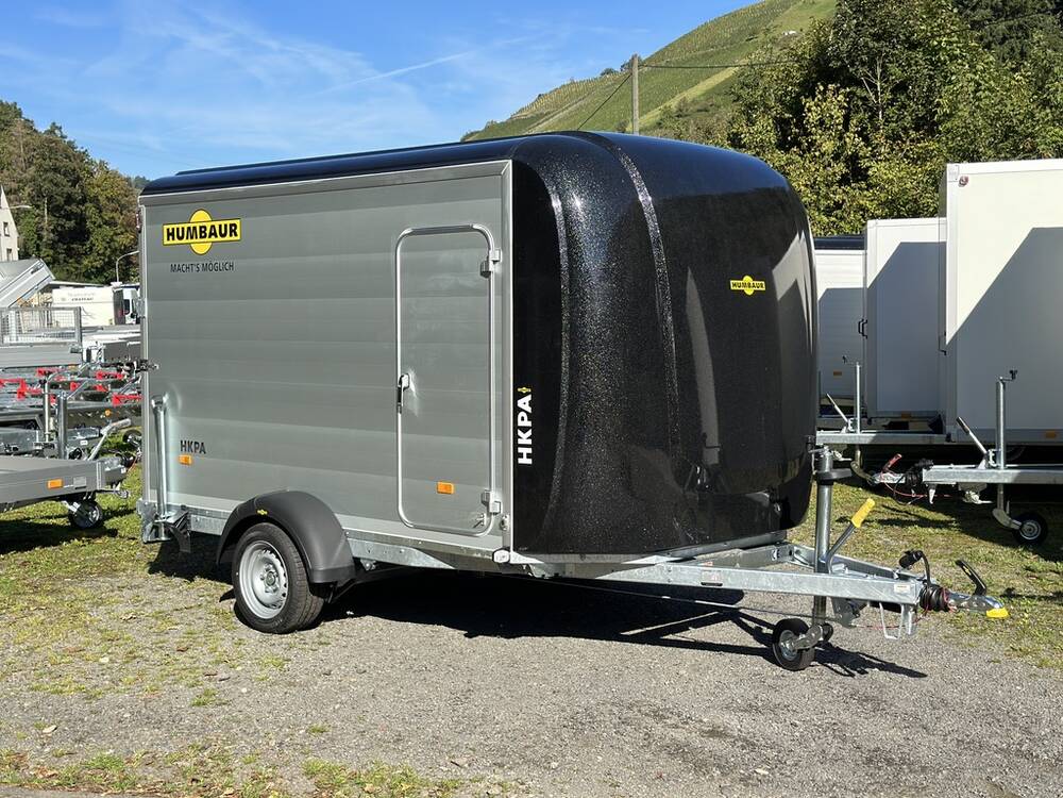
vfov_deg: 30.3
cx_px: 532
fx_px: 1474
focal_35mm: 48
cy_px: 399
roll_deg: +2.0
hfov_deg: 39.7
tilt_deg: -5.6
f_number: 1.78
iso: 100
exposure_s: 1/3876
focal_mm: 6.86
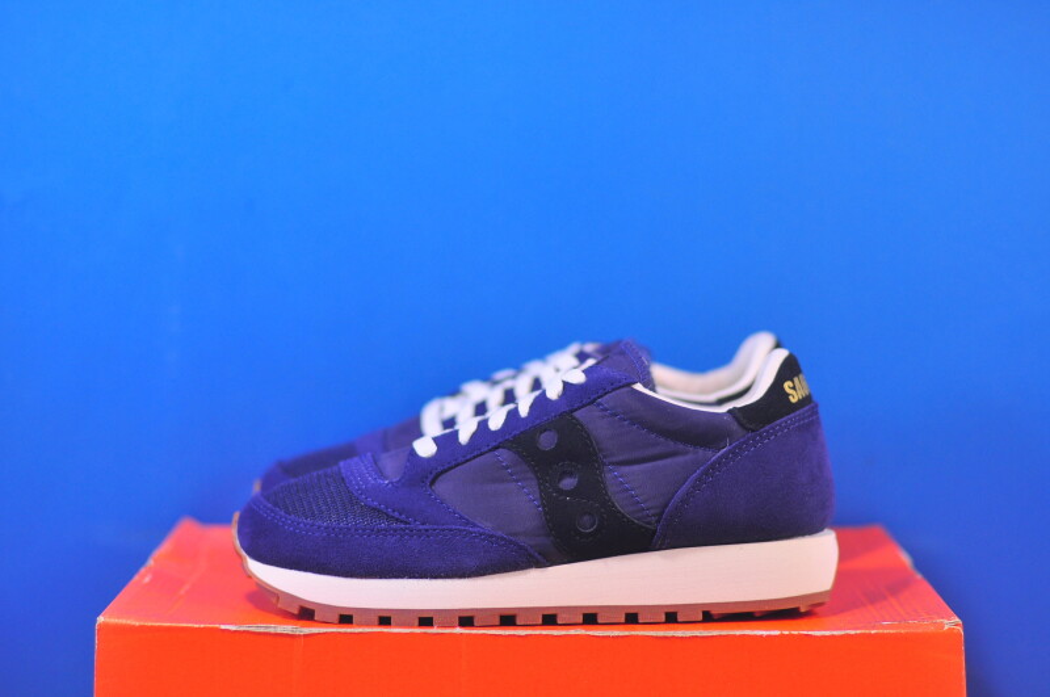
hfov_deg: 27.0
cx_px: 525
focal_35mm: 75
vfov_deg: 18.1
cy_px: 348
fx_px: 2184
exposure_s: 1/320
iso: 250
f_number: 2.2
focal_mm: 50
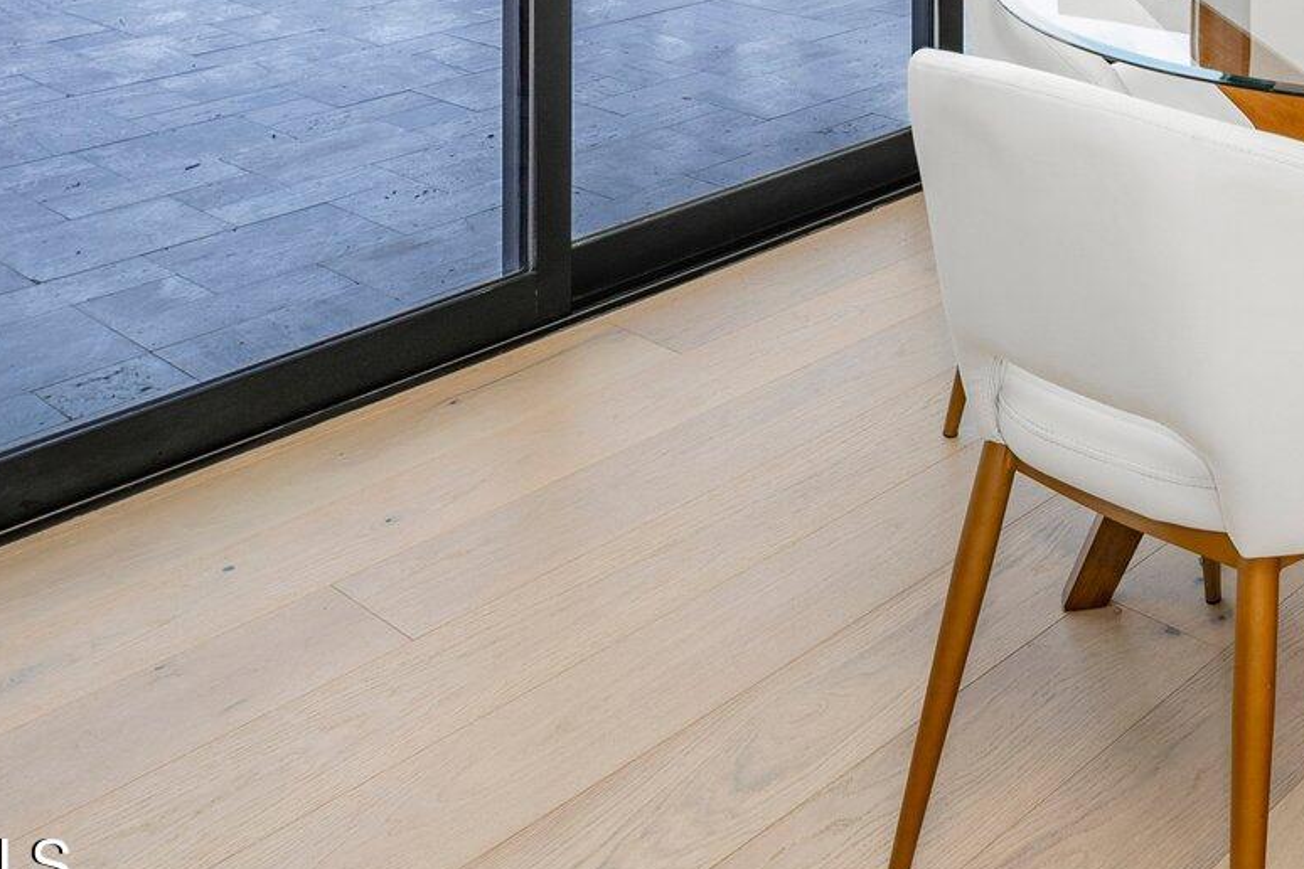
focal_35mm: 45
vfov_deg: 26.5
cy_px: -181
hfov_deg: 37.1
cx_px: 1410
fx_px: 1630
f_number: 10
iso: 500
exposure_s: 1/8
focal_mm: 17
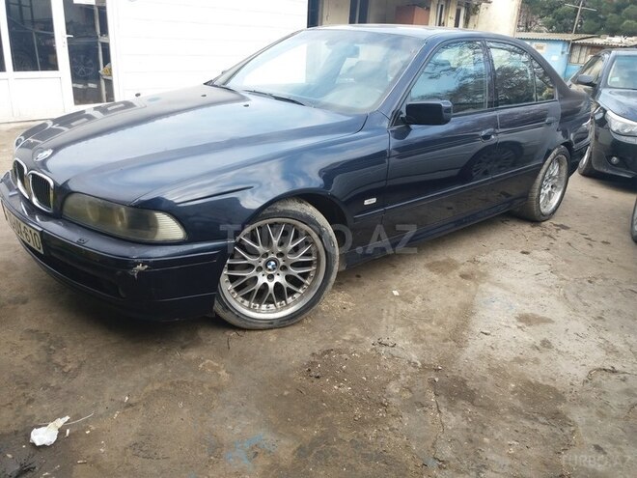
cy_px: 239
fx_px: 515
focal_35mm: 28
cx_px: 318
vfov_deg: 49.7
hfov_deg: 63.4
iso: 64
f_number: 1.9
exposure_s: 1/277
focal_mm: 3.7
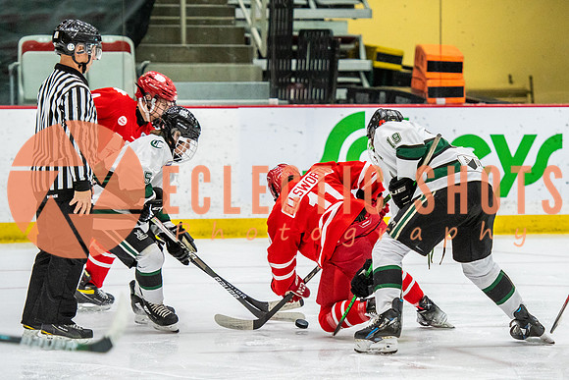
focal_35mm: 242
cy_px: 219
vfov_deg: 5.7
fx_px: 3824
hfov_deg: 8.5
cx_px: 341
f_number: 2.8
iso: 1400
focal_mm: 135
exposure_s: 1/640
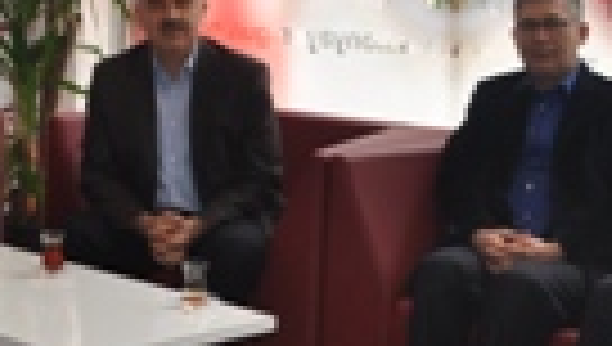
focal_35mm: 93
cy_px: 76
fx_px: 1512
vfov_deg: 13.0
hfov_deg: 22.4
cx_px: 72
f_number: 3.5
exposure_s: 1/160
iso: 400
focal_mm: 18
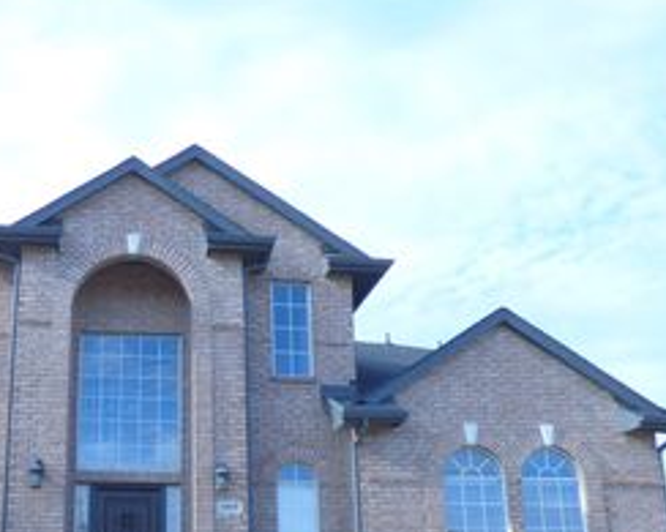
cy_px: 430
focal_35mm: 40
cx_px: 177
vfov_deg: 36.0
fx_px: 788
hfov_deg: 44.5
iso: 100
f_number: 2.8
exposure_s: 1/800
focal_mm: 3.58
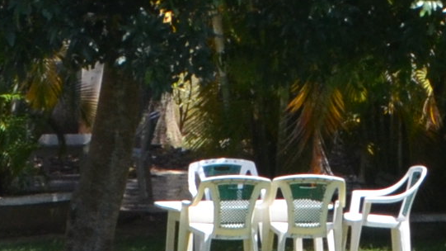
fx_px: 2282
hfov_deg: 11.1
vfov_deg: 6.3
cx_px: 367
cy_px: 58
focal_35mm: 193
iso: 640
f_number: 10
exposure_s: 1/400
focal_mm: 18
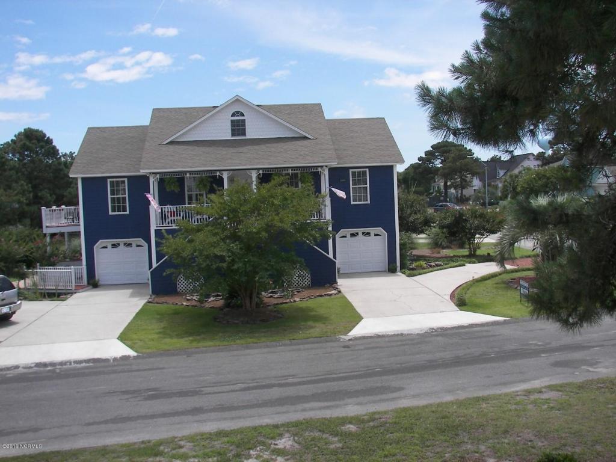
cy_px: 231
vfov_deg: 39.7
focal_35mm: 36
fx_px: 641
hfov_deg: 51.4
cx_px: 308
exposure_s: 1/500
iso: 50
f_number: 4
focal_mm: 6
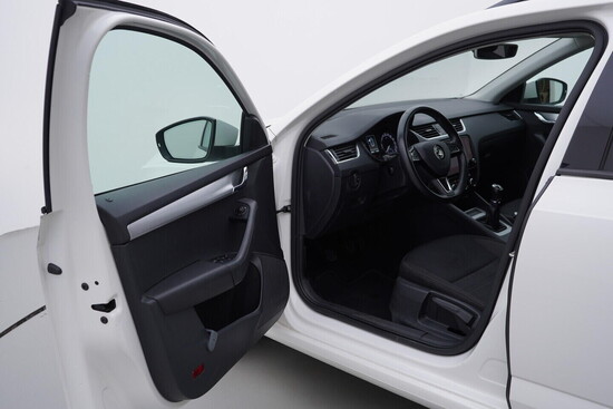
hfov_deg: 53.1
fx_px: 613
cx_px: 306
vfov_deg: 36.9
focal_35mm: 36
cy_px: 204
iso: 125
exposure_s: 1/80
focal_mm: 24
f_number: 4
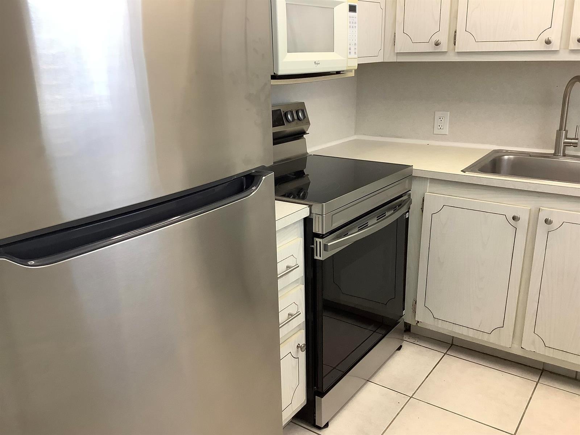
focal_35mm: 31
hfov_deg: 58.4
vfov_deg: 45.4
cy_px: 218
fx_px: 519
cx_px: 290
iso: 100
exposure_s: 1/60
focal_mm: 3.3
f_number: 2.4
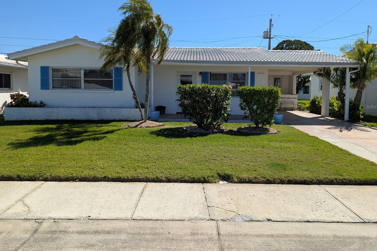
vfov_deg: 49.4
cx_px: 191
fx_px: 272
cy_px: 107
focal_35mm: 26
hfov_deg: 69.4
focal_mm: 6.9
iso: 21
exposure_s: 1/1280
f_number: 1.68
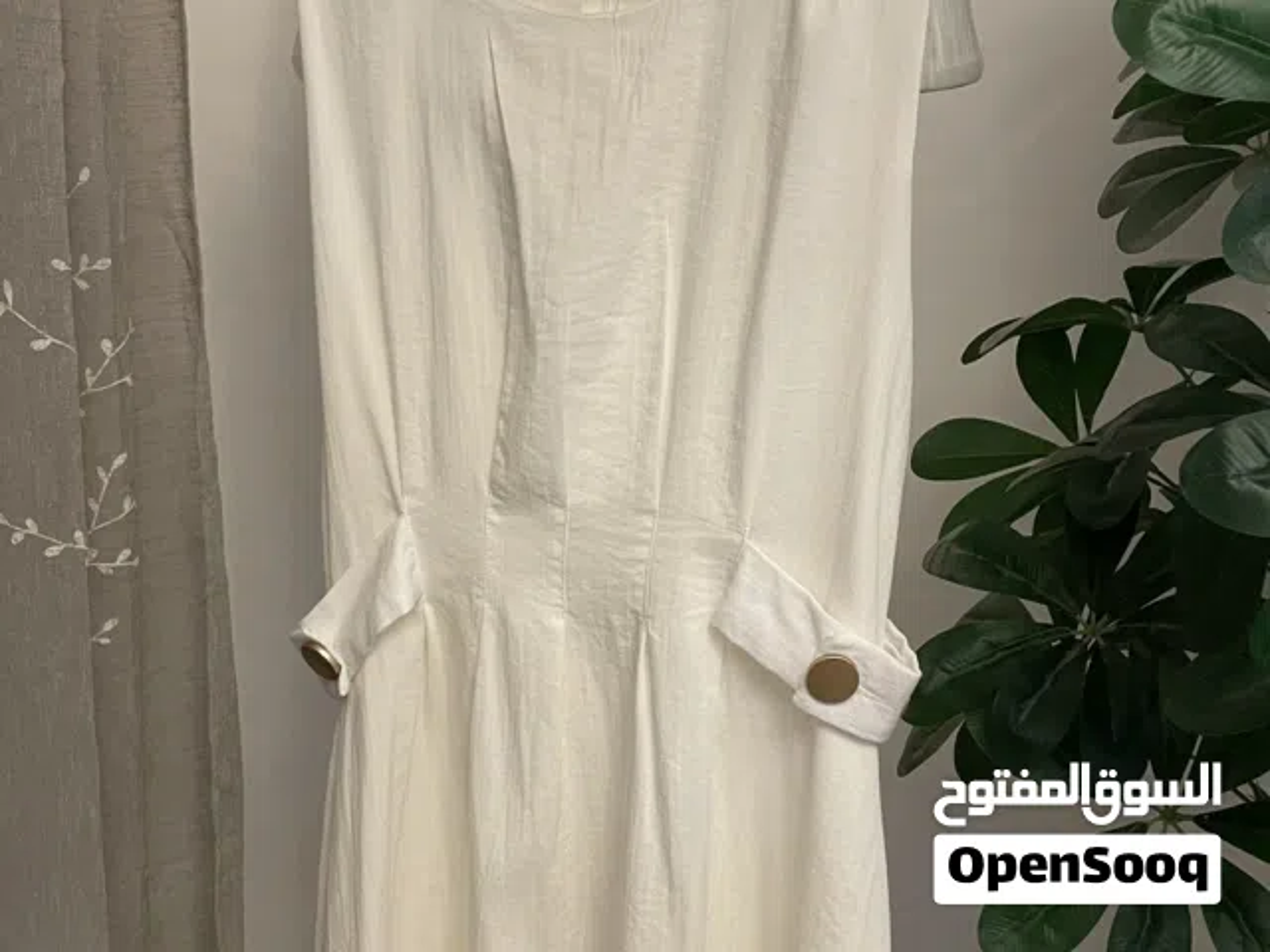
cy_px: 476
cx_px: 635
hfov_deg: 67.3
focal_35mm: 26
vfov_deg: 53.1
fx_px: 954
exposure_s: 1/60
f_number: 1.6
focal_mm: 4.2
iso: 250
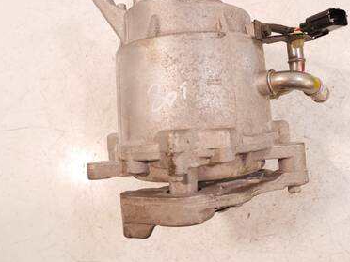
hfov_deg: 58.0
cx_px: 206
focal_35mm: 31
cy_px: 103
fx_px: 313
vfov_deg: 45.2
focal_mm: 12
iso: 640
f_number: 3.5
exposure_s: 1/60
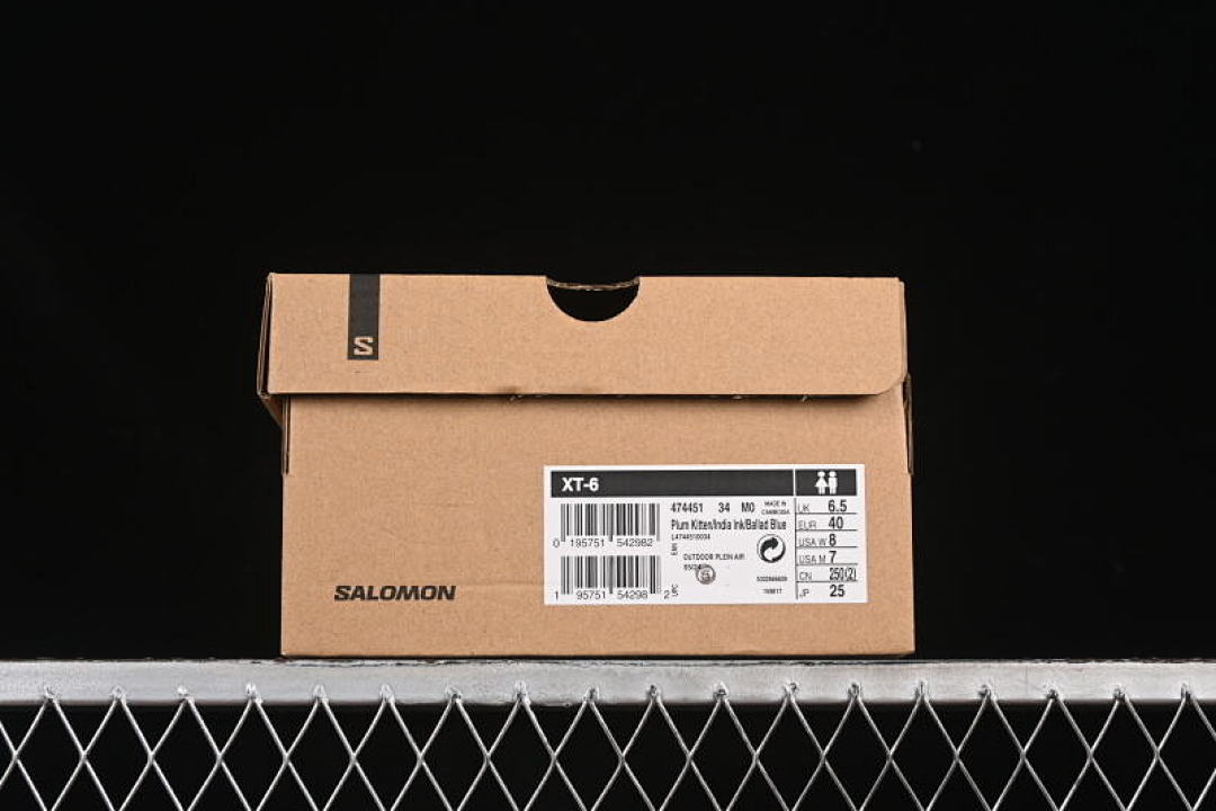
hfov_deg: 27.0
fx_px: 2533
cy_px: 406
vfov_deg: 18.2
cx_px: 608
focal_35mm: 75
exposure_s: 1/60
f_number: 7.1
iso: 160
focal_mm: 50
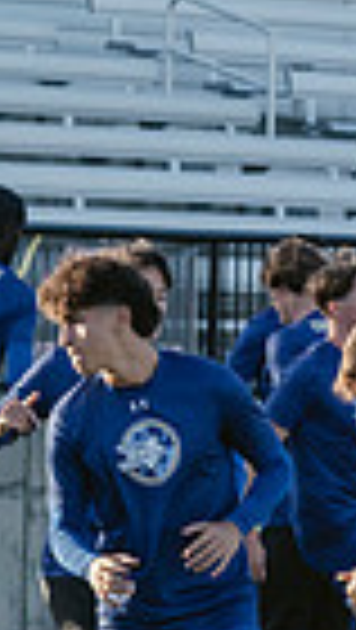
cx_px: -874
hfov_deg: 2.6
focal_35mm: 457
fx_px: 7651
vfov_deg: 4.7
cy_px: 376
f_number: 7.1
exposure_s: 1/1250
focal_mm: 105
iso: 1250
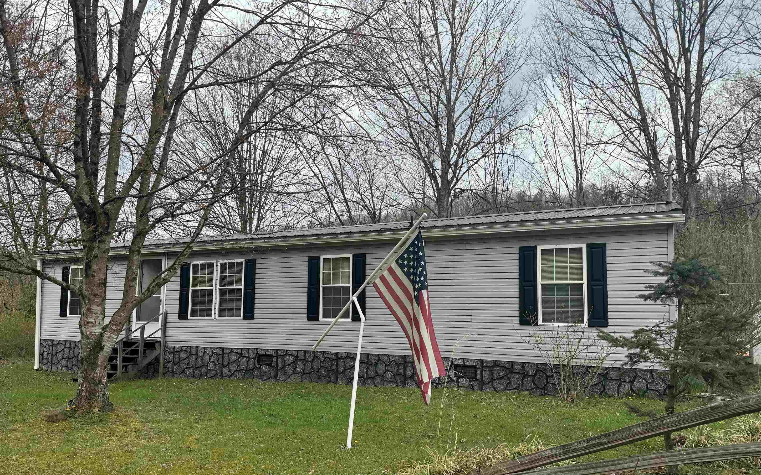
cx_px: 359
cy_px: 280
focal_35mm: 27
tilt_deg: +3.9
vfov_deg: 45.8
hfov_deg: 68.3
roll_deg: -1.5
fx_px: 560
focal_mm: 6.76
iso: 80
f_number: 1.78
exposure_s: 1/2604
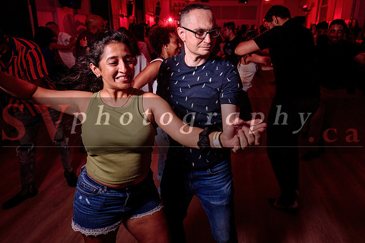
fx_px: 268
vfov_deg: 48.8
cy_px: 109
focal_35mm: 26
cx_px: 201
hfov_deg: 68.3
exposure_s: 1/60
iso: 800
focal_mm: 24
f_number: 3.2
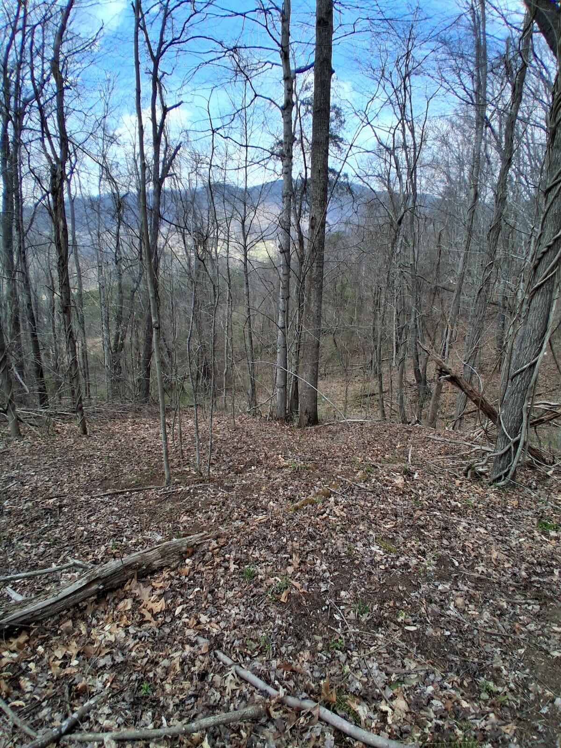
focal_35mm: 17
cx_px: 280
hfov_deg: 74.7
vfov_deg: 91.0
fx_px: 367
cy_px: 374
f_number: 2.2
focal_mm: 1.4
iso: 50
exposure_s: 1/532
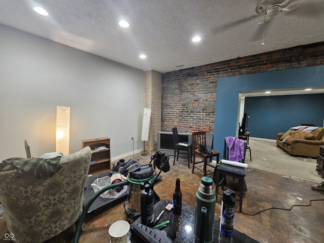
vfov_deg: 89.9
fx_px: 122
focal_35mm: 13
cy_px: 122
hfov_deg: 106.2
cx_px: 162
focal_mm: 2.2
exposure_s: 1/40
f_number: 2.2
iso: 320
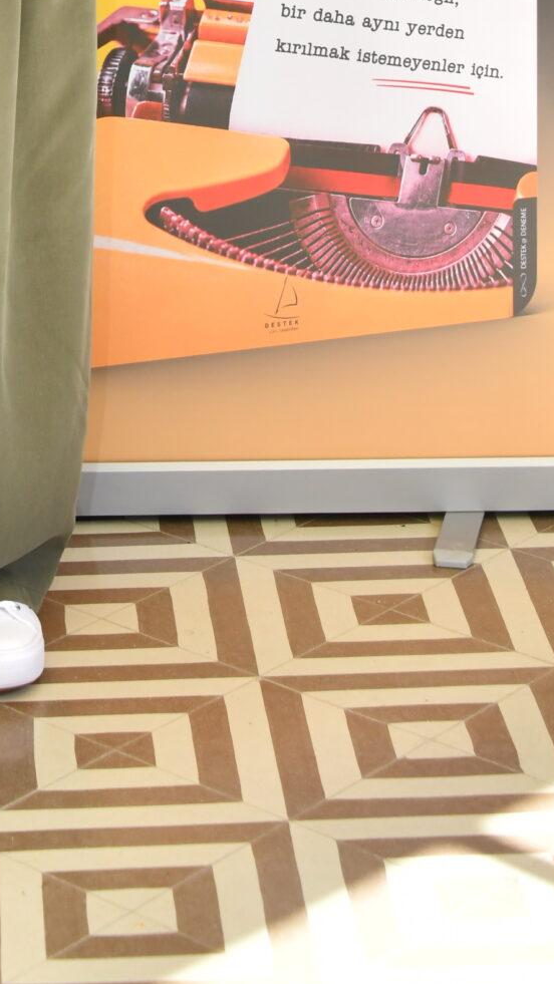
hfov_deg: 9.8
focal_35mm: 123
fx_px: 3211
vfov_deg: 16.6
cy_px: -255
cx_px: 102
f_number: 5.6
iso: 500
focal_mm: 45
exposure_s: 1/200
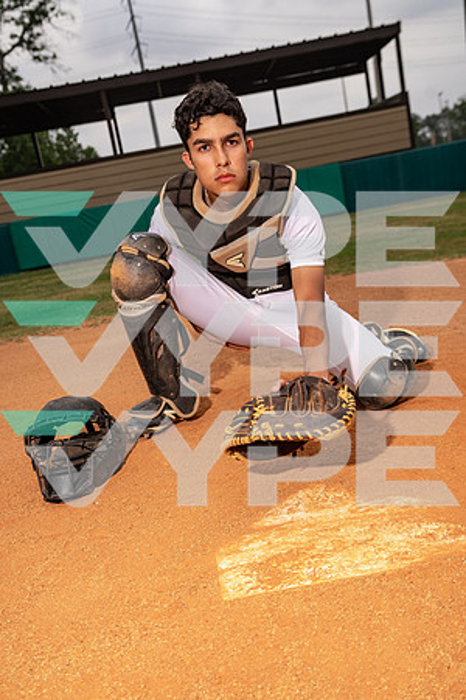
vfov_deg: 49.6
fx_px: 757
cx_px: 233
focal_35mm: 39
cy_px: 350
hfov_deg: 34.2
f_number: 4.5
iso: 160
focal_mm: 39
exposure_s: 1/400
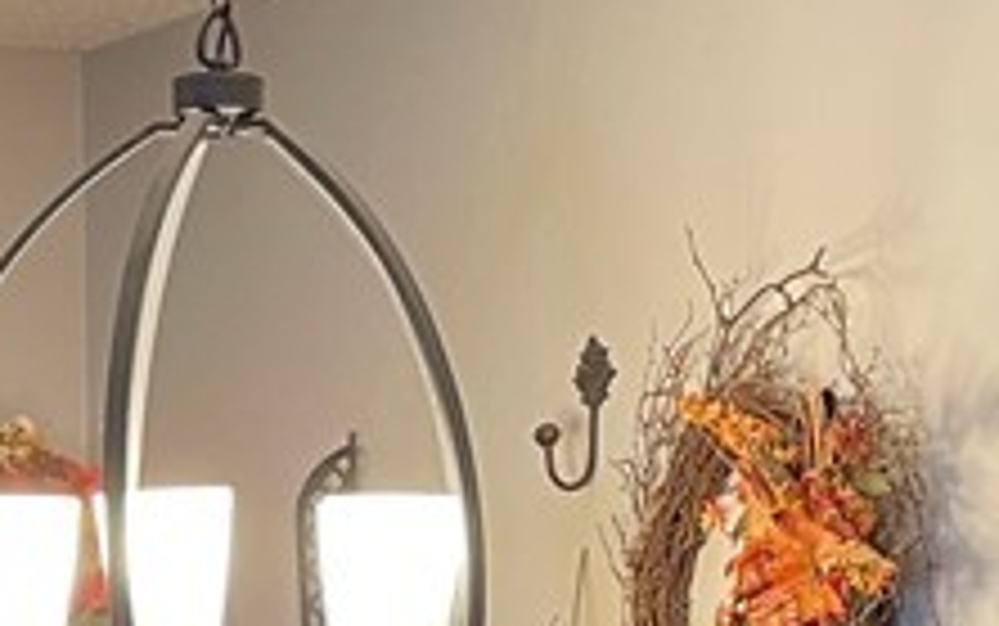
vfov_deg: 9.6
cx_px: 387
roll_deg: -0.3
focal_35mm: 127
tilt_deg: -9.3
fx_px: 3459
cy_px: 1275
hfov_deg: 16.4
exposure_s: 1/60
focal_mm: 4.2
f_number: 1.6
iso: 160
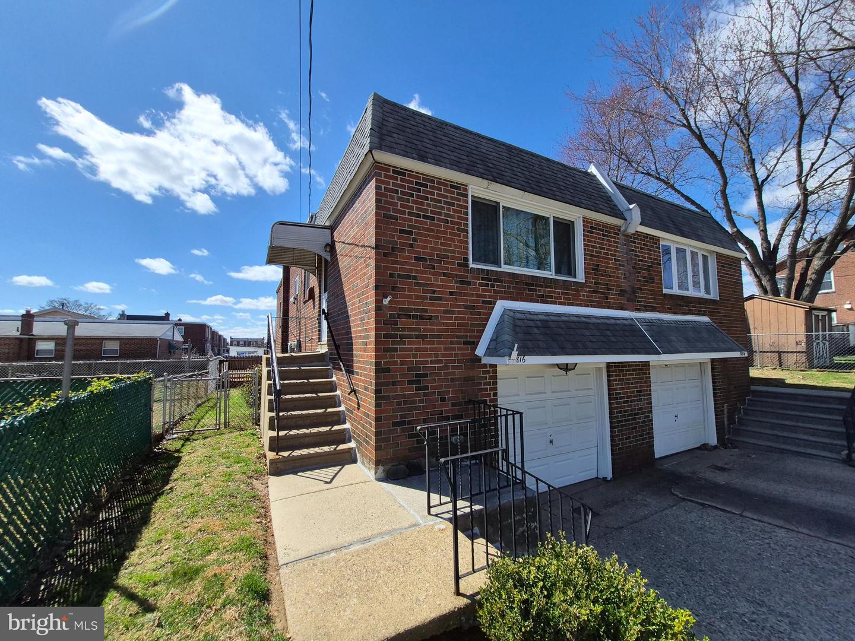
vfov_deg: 89.9
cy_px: 320
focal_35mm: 13
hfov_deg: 106.2
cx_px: 428
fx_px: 321
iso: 40
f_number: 2.2
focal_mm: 1.74
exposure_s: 1/2456
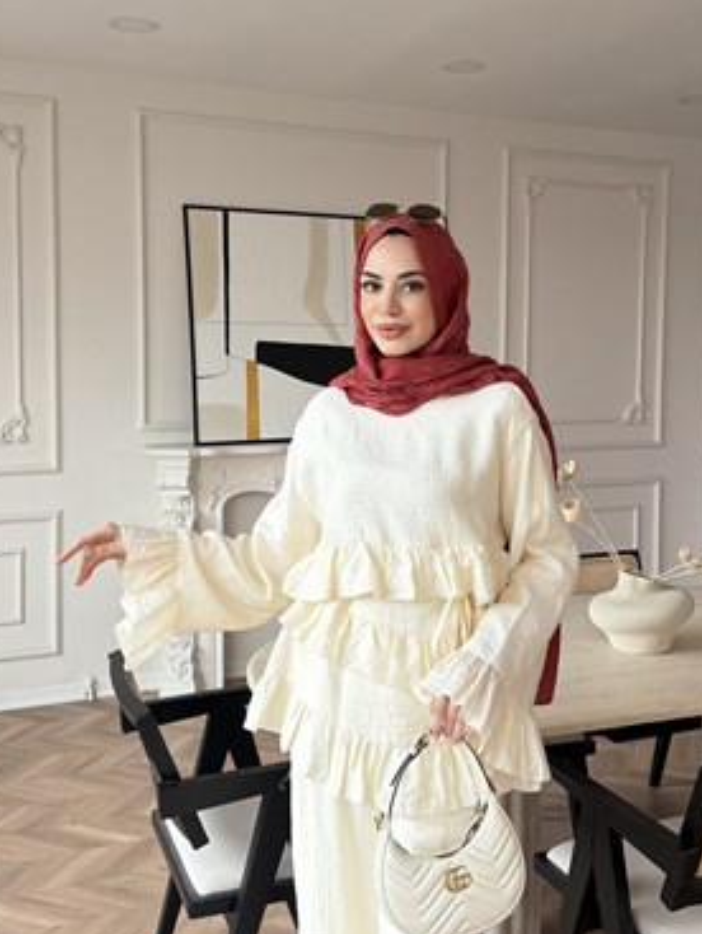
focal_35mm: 27
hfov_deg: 51.4
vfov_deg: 65.3
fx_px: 729
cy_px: 477
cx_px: 376
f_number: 1.78
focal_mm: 6.76
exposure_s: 1/683
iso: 320
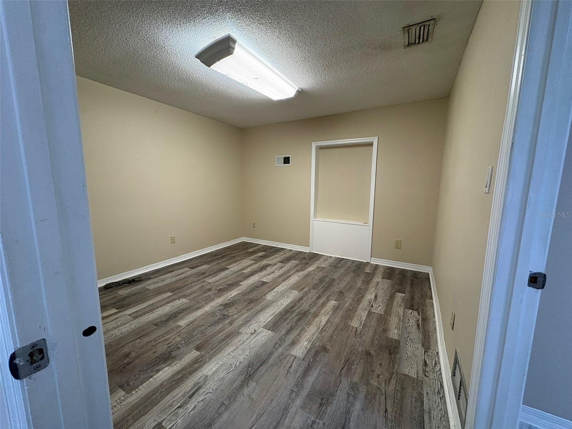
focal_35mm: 14
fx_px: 231
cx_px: 286
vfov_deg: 85.7
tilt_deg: -7.3
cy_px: 214
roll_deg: -0.7
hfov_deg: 102.1
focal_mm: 2.22
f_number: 2.2
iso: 125
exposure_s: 1/60
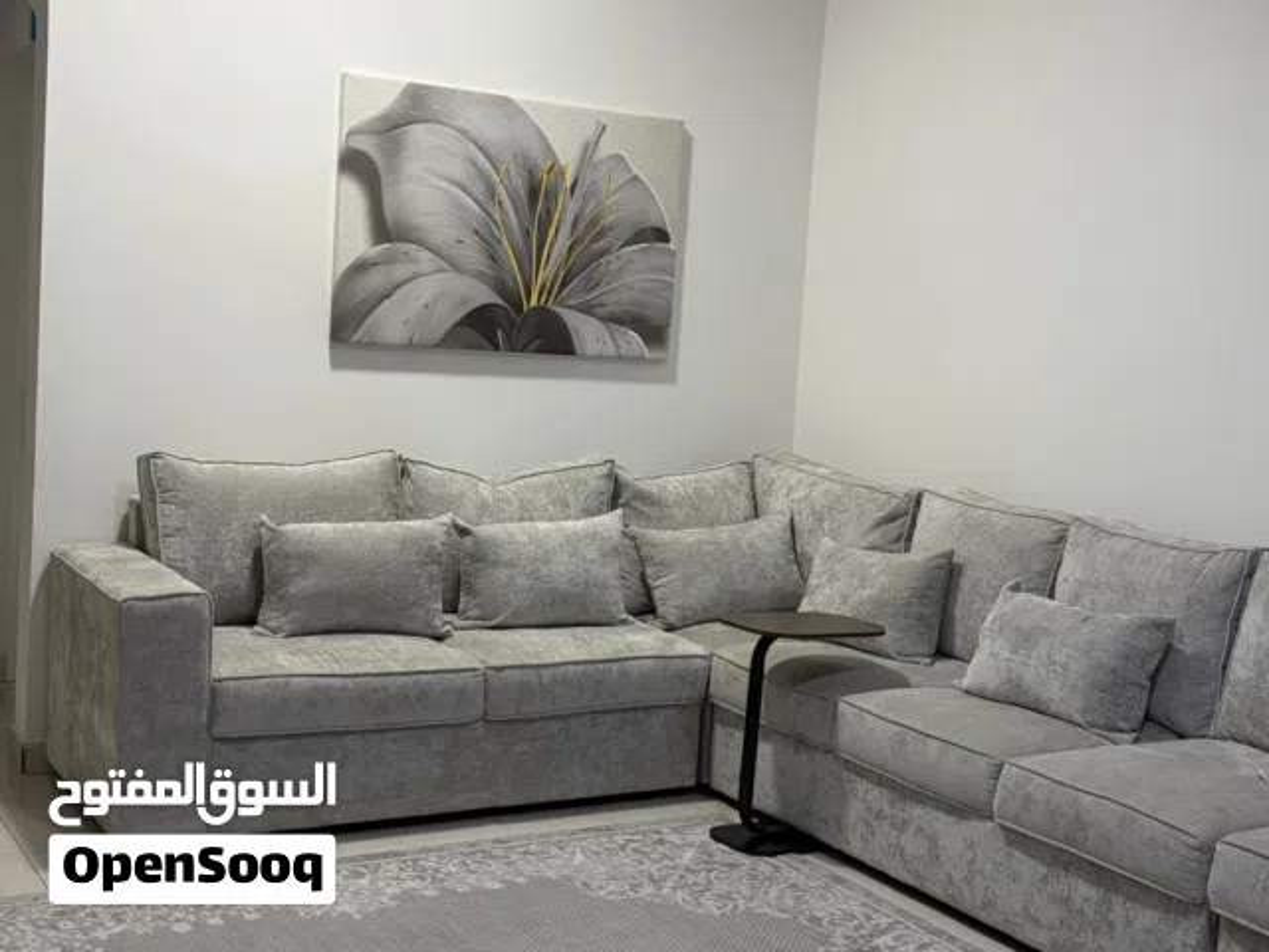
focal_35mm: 26
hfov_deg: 67.3
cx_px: 634
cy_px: 476
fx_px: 953
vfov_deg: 53.1
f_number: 1.6
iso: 125
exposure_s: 1/50
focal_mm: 5.96
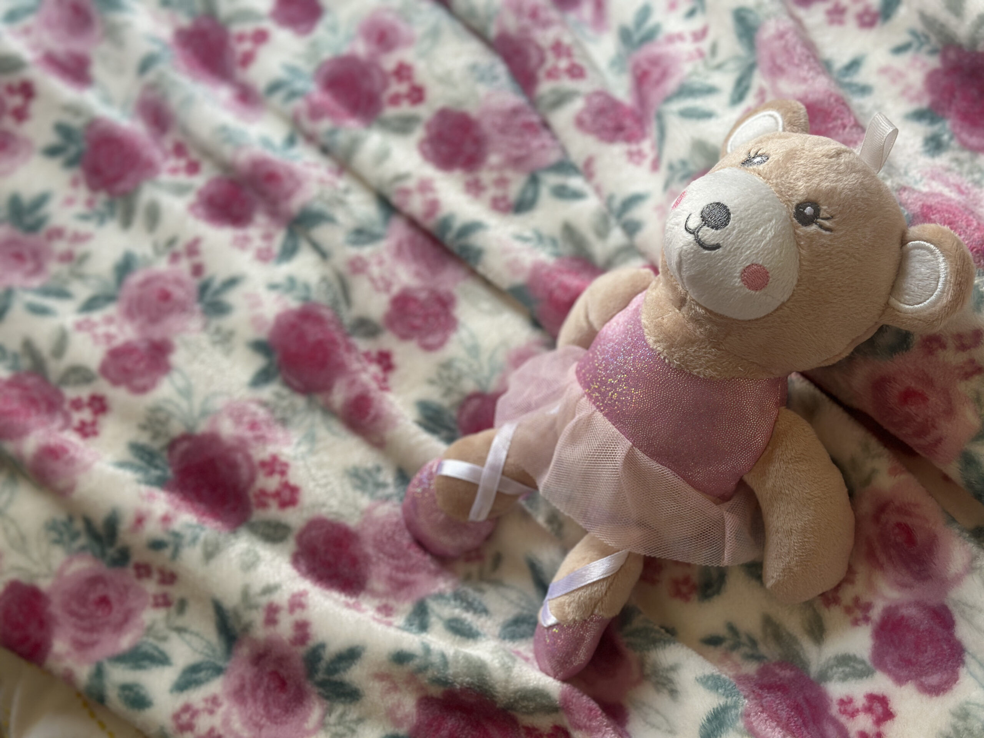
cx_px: 492
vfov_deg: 30.3
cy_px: 369
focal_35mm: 48
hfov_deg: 39.7
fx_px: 1364
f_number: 1.78
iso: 125
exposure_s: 1/73
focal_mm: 6.86
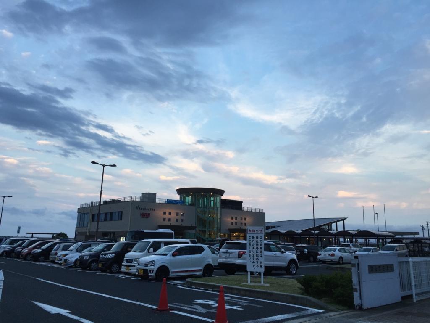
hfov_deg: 61.7
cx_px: 215
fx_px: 360
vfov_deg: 48.2
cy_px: 162
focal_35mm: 29
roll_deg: -1.8
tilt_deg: +13.3
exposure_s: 1/120
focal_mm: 4.15
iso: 40
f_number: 2.2
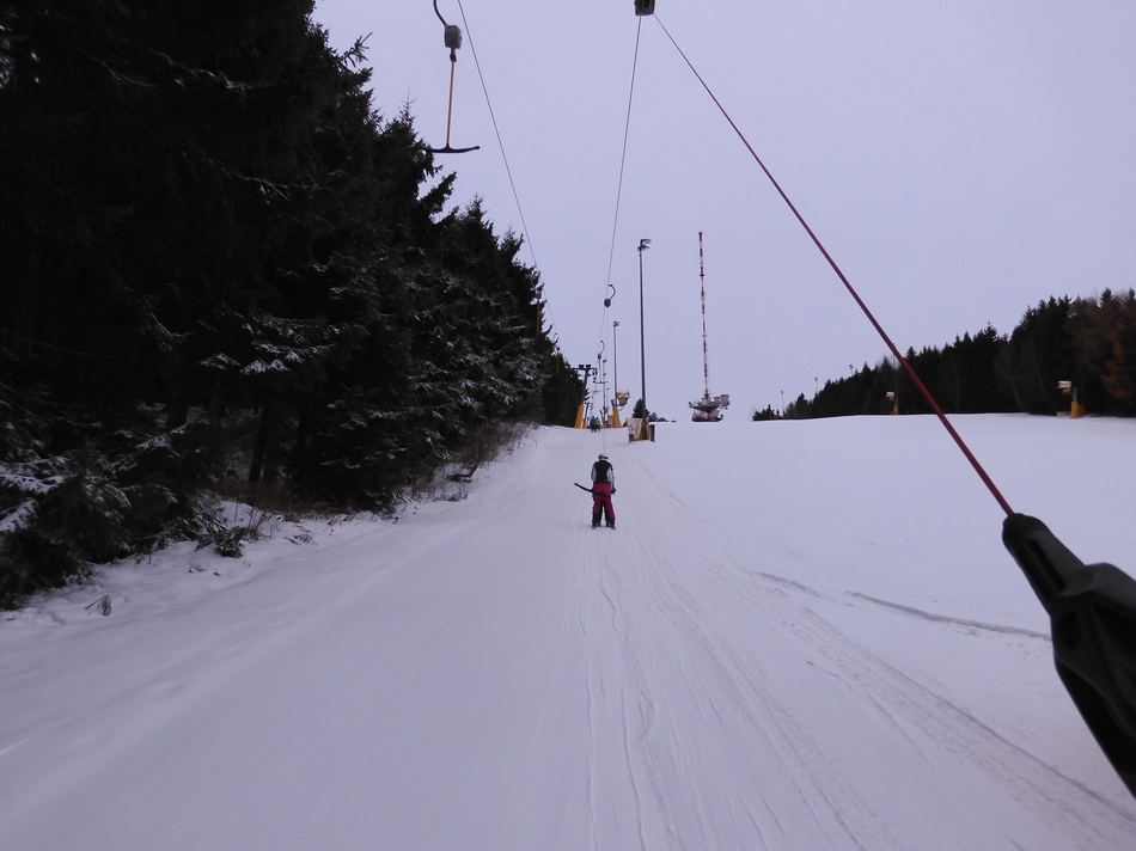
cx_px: 568
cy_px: 426
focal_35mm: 24
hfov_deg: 71.6
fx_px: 787
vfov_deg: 56.8
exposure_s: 1/80
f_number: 3.4
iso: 100
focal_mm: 4.3
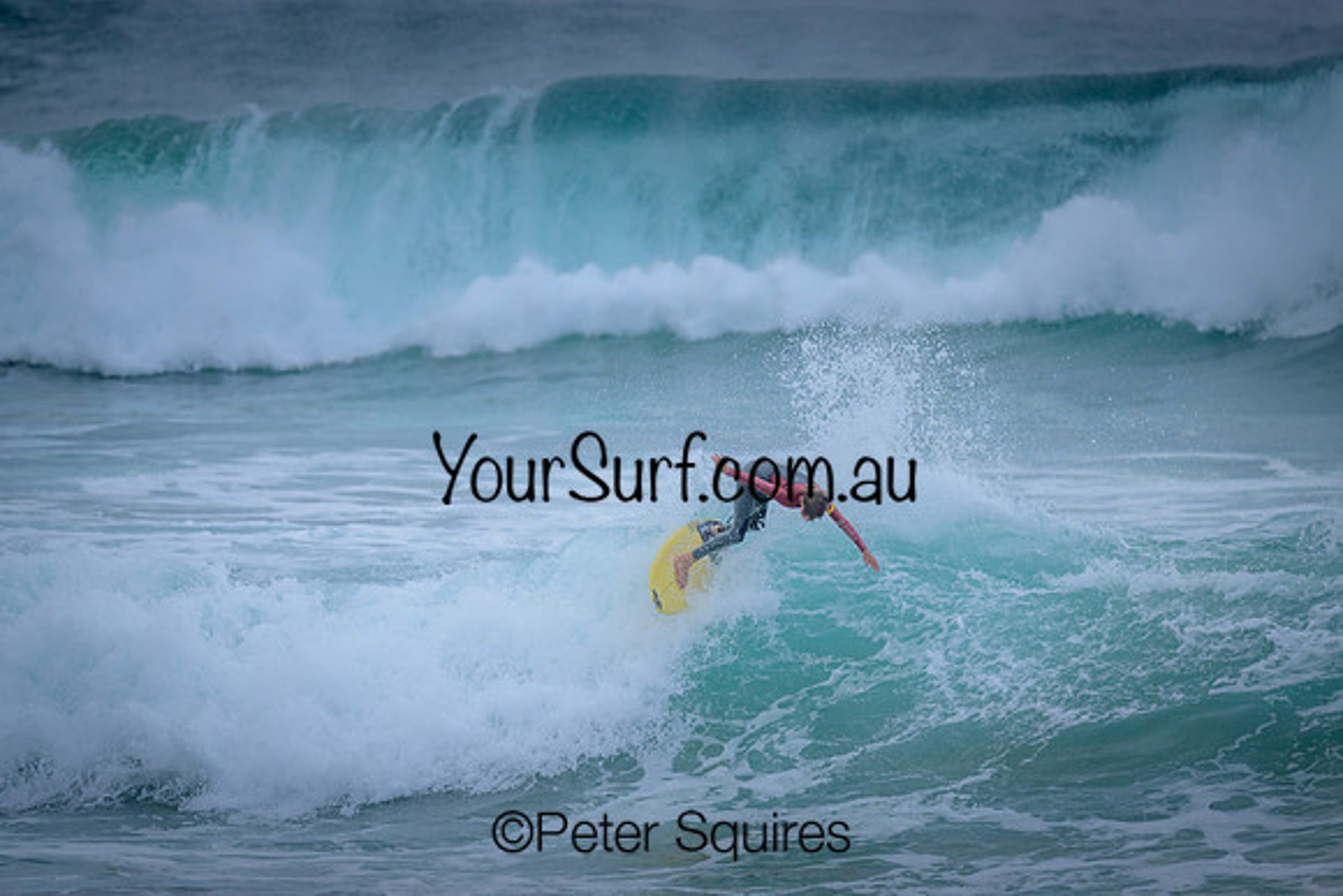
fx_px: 29850
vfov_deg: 1.7
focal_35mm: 800
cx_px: 672
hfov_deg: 2.6
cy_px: 448
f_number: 6.3
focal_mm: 800
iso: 720
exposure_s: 1/2000
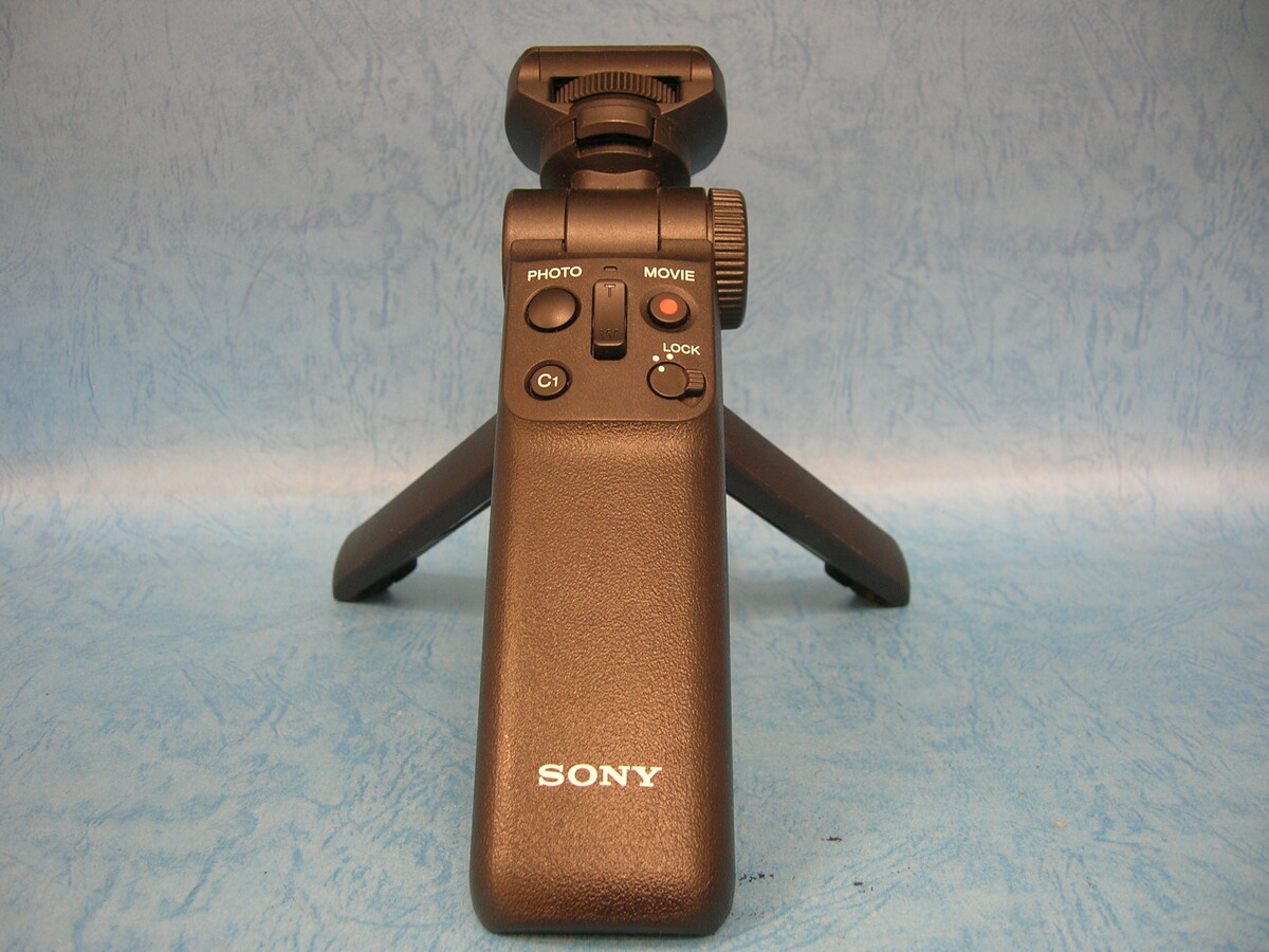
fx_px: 1246
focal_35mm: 34
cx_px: 634
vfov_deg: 41.8
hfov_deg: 54.0
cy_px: 476
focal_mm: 5.7
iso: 50
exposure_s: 1/7.5
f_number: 2.9
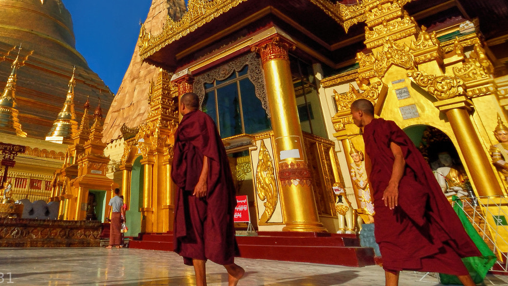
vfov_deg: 45.3
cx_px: 148
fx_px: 323
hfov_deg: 72.7
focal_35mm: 24
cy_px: 58
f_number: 10
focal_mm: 10
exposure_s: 1/400
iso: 250
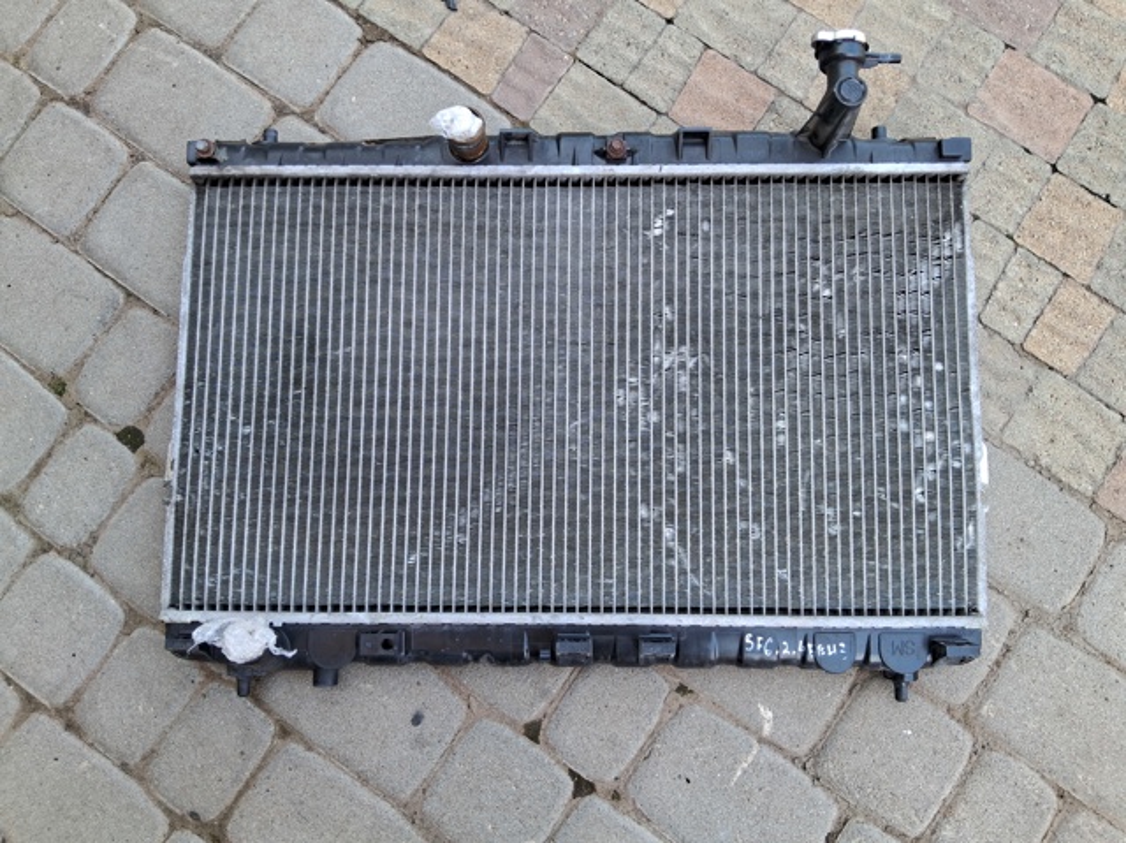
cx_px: 563
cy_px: 422
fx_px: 845
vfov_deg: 53.0
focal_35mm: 26
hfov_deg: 67.3
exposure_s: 1/50
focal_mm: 3.98
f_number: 1.8
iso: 40
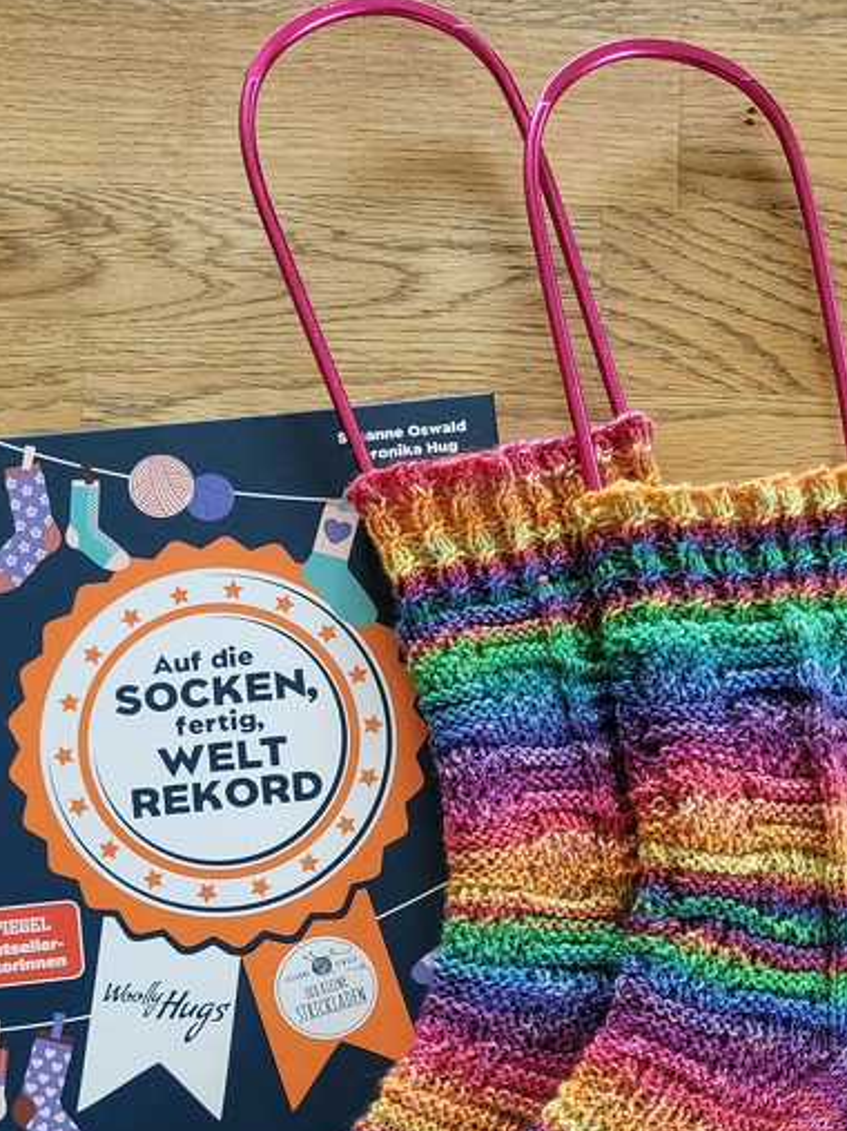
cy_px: 872
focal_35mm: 41
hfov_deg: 35.1
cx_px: 481
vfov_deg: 44.0
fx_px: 1338
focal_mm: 5.4
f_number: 1.8
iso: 320
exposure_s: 1/50
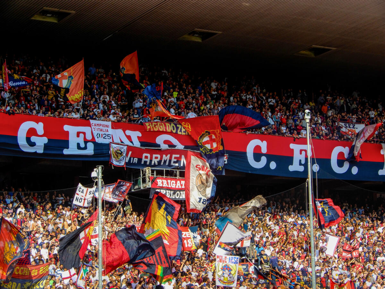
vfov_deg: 15.6
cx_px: 192
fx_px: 1057
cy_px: 144
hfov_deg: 20.7
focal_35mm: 95
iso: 80
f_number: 5
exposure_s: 1/250
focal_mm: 16.9
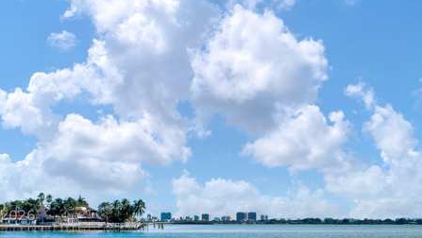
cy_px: 214
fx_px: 481
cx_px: 211
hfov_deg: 47.3
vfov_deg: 26.8
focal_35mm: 43
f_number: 8
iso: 100
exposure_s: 1/200
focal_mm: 23
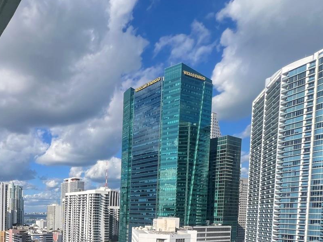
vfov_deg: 47.4
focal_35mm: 26
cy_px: 221
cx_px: 23
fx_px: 243
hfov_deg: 56.4
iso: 32
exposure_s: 1/2732
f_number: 1.8
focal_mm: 1.57
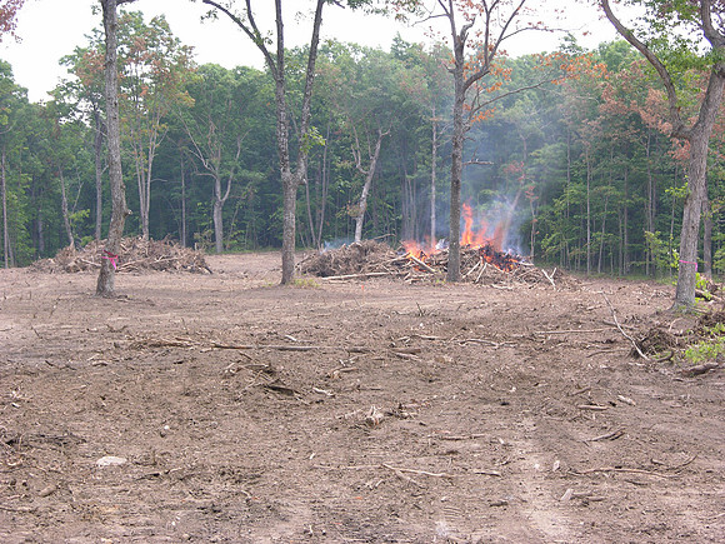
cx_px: 362
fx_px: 2304
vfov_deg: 13.5
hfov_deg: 17.9
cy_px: 272
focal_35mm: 110
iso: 100
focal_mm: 27.3
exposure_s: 1/214
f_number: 4.1
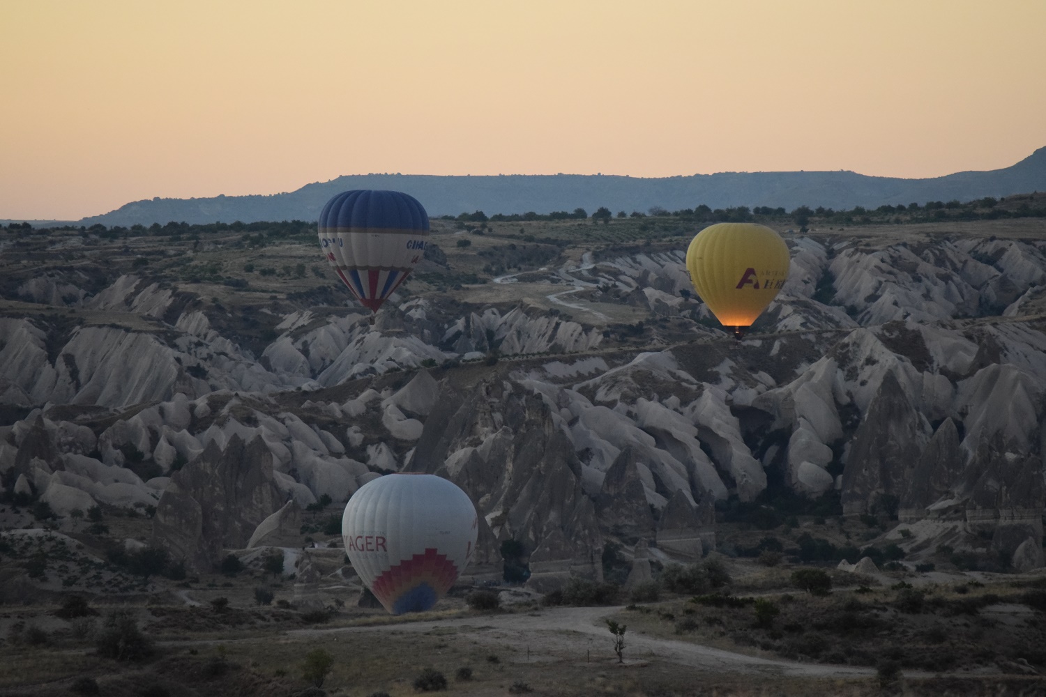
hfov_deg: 6.9
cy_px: 348
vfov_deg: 4.6
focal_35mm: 300
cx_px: 523
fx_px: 8716
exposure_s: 1/320
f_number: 5.6
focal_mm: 200
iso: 3200
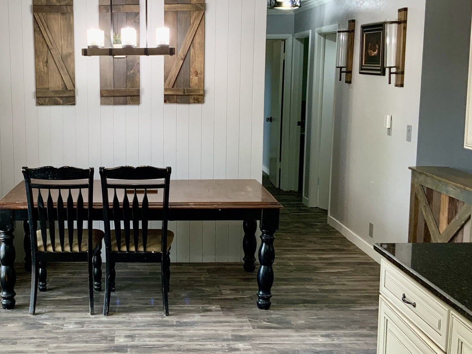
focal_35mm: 50
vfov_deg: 29.1
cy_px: 170
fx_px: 682
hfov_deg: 37.7
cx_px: 149
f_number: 1.8
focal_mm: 3
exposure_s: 1/60
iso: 50
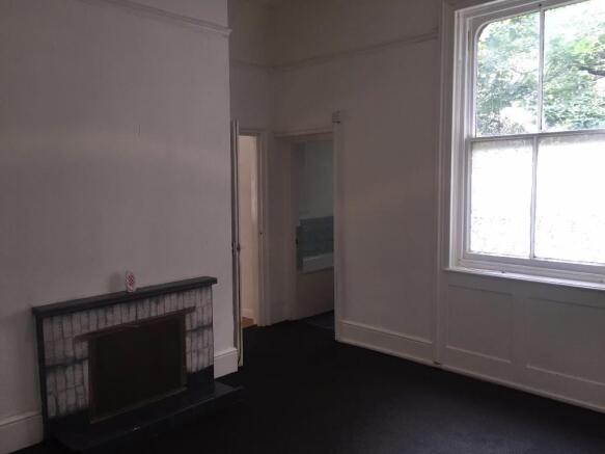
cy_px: 227
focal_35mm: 29
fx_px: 507
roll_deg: +0.1
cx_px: 302
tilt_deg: -6.0
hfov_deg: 61.7
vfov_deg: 48.2
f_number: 2.2
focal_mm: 4.15
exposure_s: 1/30
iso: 64
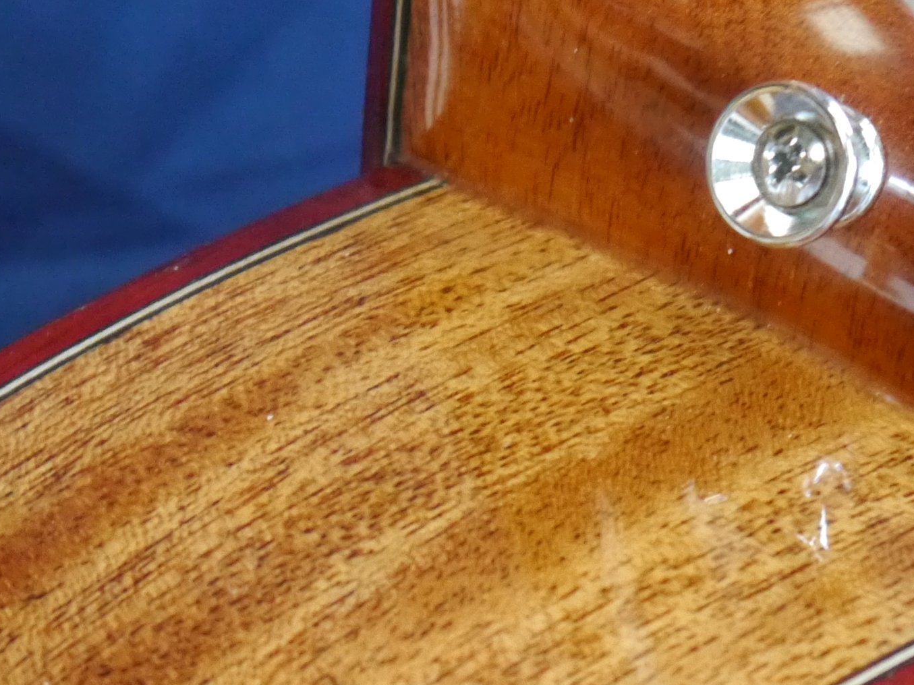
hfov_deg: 14.5
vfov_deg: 10.9
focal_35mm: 136
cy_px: 172
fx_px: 3591
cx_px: 501
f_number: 4.2
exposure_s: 1/13
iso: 1600
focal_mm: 20
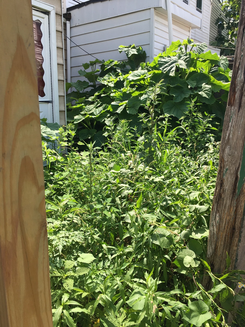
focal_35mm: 29
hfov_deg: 48.2
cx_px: 122
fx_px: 274
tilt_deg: -11.0
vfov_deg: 61.7
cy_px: 164
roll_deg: +2.0
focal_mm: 4.15
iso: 25
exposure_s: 1/793
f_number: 2.2
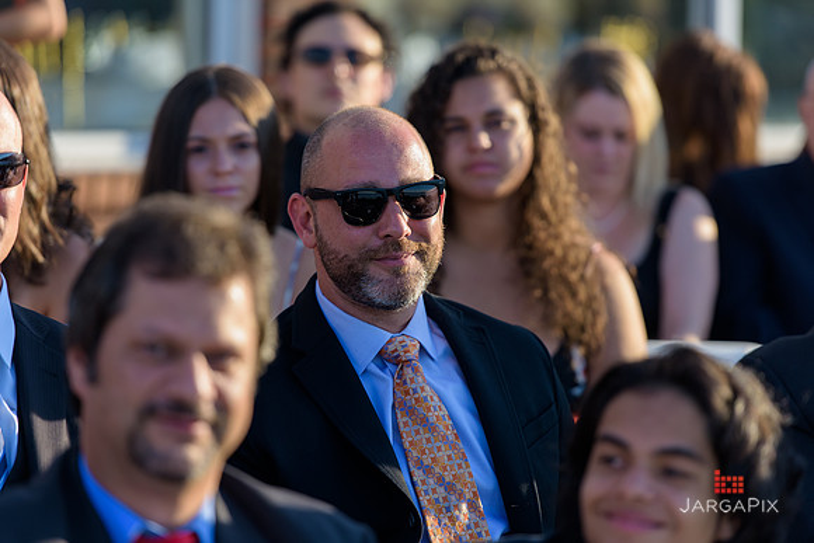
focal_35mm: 185
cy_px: 272
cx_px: 407
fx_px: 4184
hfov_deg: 11.1
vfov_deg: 7.4
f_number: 3.2
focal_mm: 185
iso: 200
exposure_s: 1/800
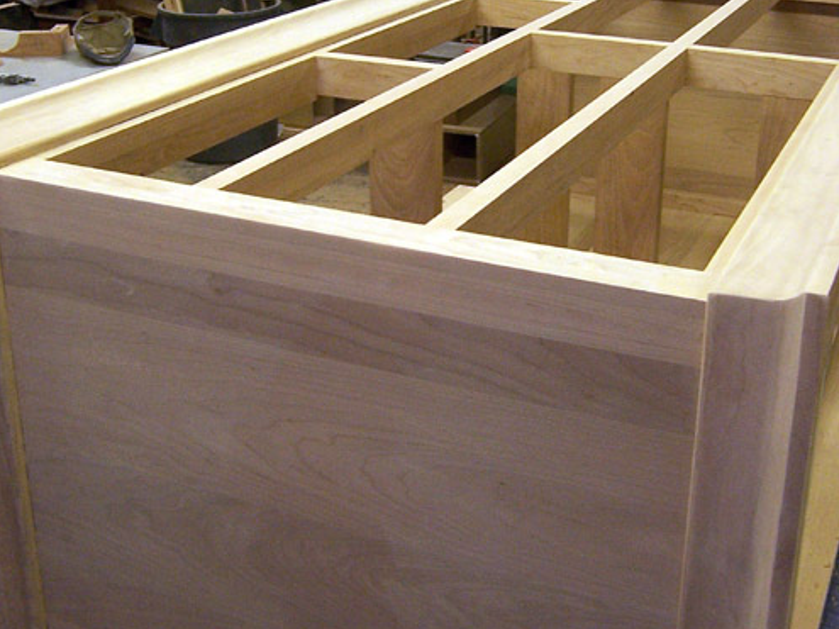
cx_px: 446
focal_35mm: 48
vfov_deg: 29.9
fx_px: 1163
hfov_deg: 39.6
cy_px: 185
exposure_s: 1/20
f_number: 3.4
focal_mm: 5.5
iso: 140
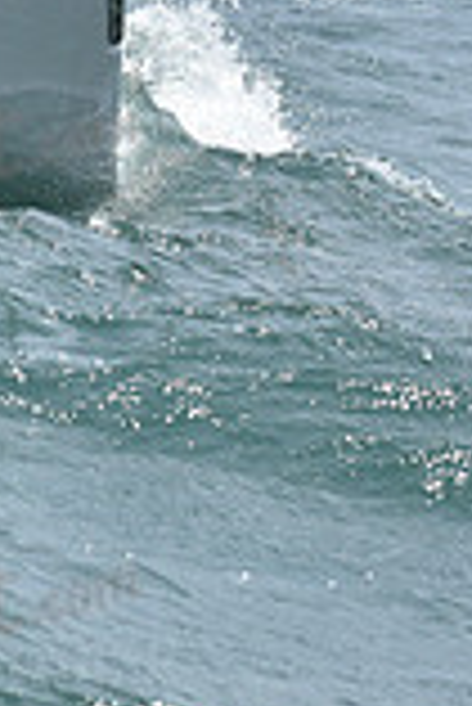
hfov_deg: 4.5
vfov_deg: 7.0
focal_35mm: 295
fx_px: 5788
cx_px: -724
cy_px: 20
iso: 250
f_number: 7.1
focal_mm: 80
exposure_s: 1/1250
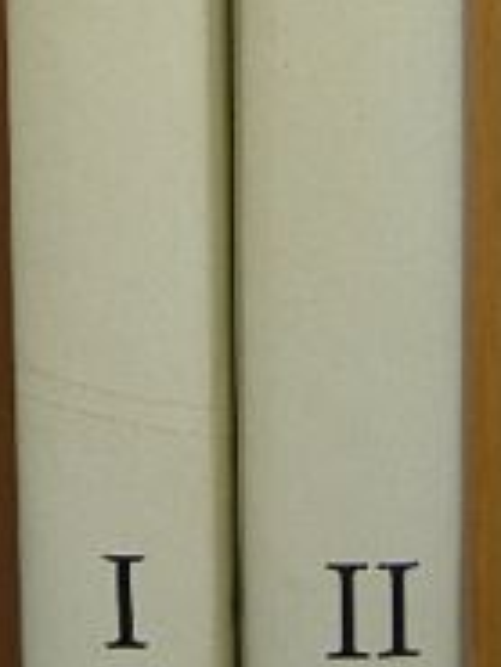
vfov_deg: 14.8
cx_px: 209
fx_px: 2506
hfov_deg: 11.4
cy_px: -67
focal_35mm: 130
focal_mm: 8.8
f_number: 3.5
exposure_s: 1/31.1
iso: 53
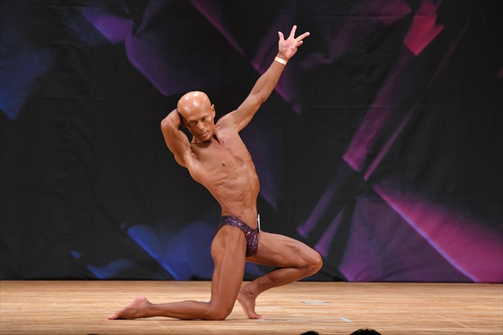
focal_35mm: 300
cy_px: 168
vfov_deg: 4.6
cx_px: 252
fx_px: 4190
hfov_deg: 6.9
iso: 3200
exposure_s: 1/400
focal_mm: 200
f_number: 5.6
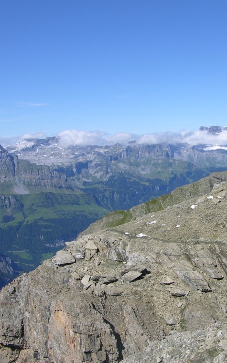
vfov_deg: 40.3
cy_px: 180
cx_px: 173
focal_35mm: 50
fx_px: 495
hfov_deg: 25.5
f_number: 6.3
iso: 50
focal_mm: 8.9
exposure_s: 1/253
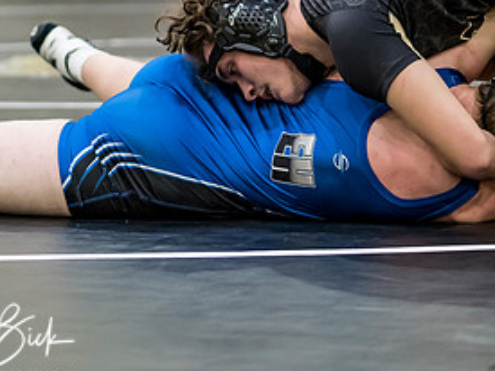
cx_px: 340
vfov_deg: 7.8
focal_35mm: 190
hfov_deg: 10.4
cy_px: 46
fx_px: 2716
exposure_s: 1/1000
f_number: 1.2
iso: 1600
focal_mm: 45
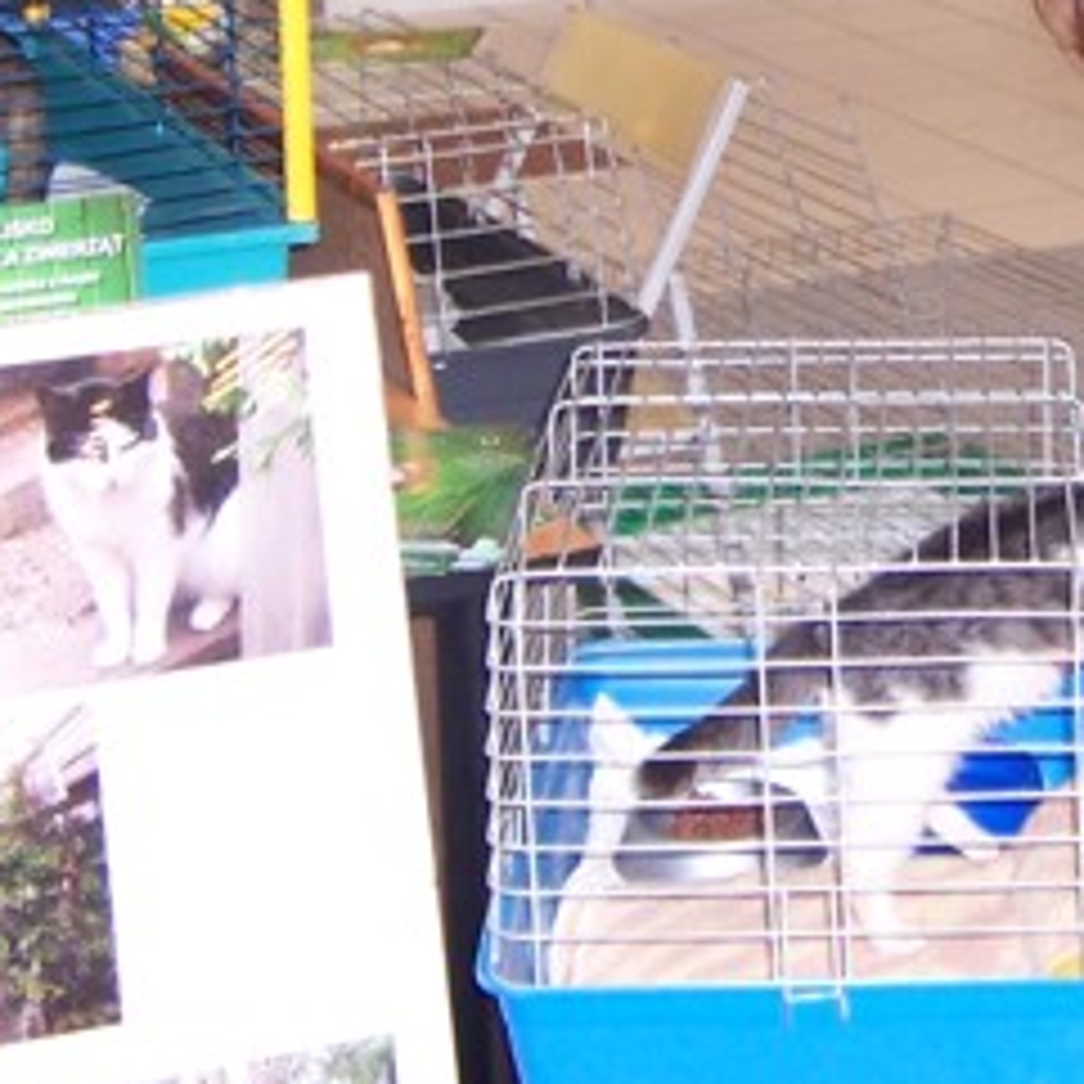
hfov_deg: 17.8
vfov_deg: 17.7
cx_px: 873
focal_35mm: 97
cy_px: 126
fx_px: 3437
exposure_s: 1/60
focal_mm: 5.5
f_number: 2.8
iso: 140
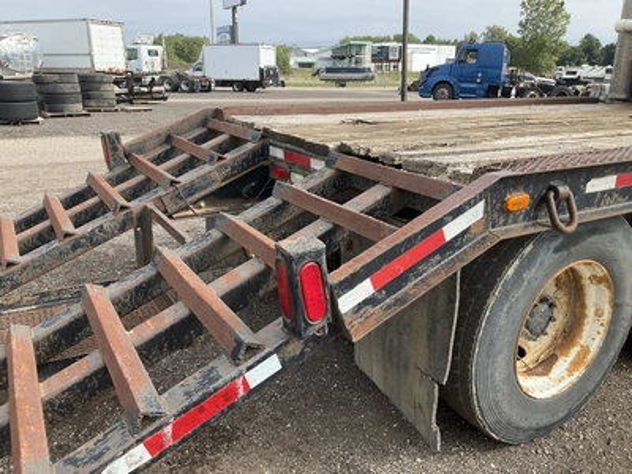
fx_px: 529
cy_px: 237
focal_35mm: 29
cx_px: 316
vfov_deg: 48.2
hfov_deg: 61.7
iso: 25
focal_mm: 3
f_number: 1.8
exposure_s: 1/816
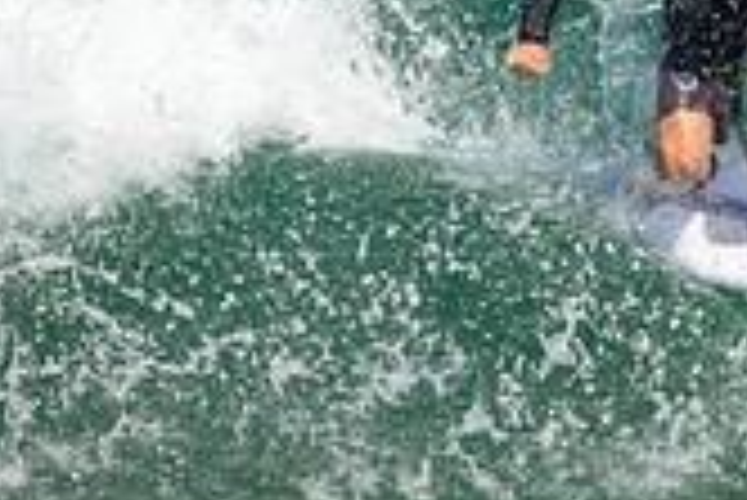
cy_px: 2
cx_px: 1001
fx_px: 66643
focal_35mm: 3209
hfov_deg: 0.6
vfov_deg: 0.4
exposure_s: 1/2000
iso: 1100
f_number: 11
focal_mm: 800
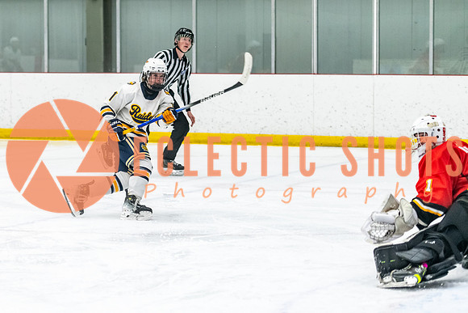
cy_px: 155
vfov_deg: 10.0
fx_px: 1777
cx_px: 134
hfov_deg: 15.0
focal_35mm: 137
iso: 3200
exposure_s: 1/800
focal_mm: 95
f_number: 2.8
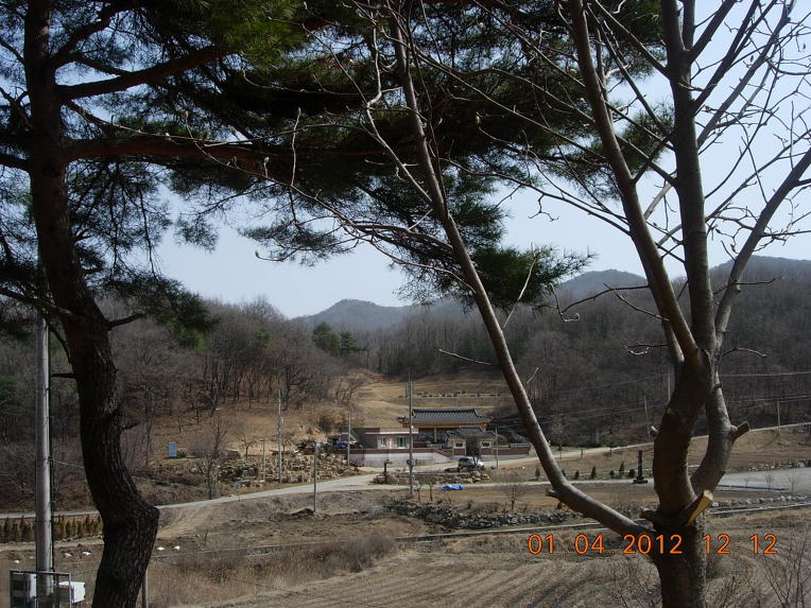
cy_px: 304
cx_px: 406
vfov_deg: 37.7
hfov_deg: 49.0
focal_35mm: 38
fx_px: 890
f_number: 4.8
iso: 64
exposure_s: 1/664
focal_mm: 7.8
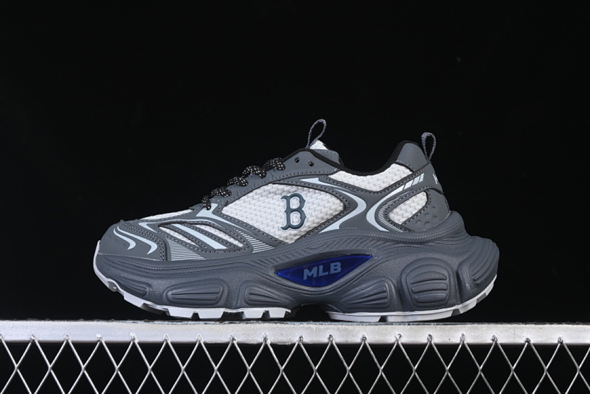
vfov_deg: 18.2
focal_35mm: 75
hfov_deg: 27.0
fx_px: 1229
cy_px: 197
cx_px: 295
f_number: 6.3
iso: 160
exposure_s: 1/60
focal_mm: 50
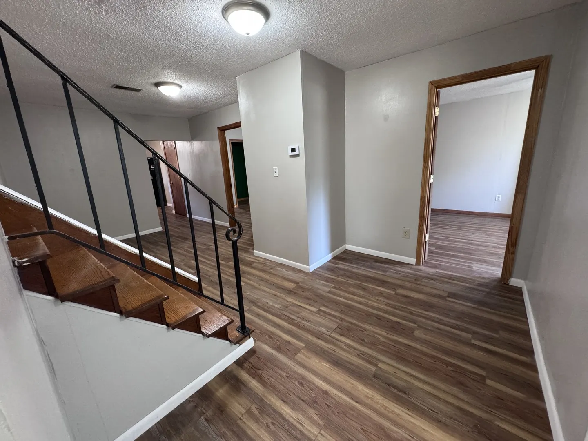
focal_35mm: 14
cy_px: 220
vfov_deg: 85.7
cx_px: 294
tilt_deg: -13.9
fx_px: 238
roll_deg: +3.3
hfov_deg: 102.1
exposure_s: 1/60
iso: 640
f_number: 2.2
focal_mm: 2.22
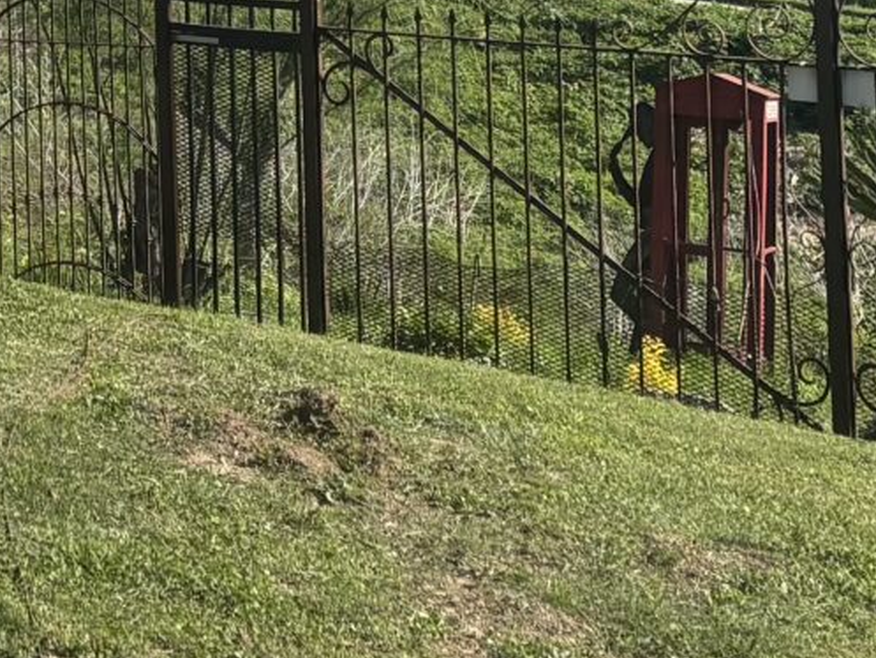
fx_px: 3392
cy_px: -720
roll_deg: +1.0
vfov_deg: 10.1
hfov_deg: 13.9
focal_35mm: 134
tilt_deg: +6.7
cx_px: -388
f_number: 1.6
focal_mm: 5.96
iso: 50
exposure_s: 1/3021
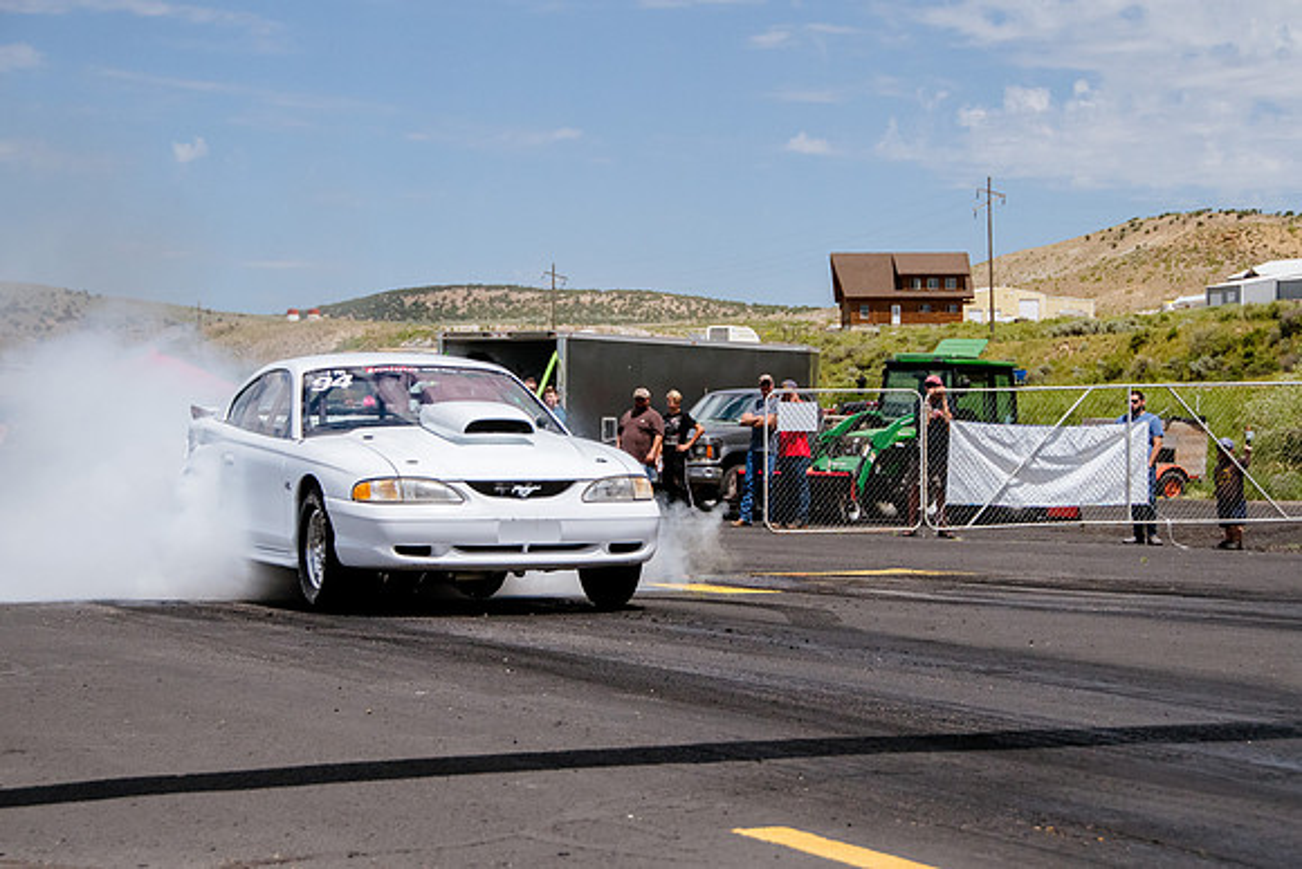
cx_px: 693
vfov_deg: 14.1
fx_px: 3510
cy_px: 415
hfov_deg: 21.0
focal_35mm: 97
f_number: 6.3
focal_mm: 60
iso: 800
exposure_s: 1/4000
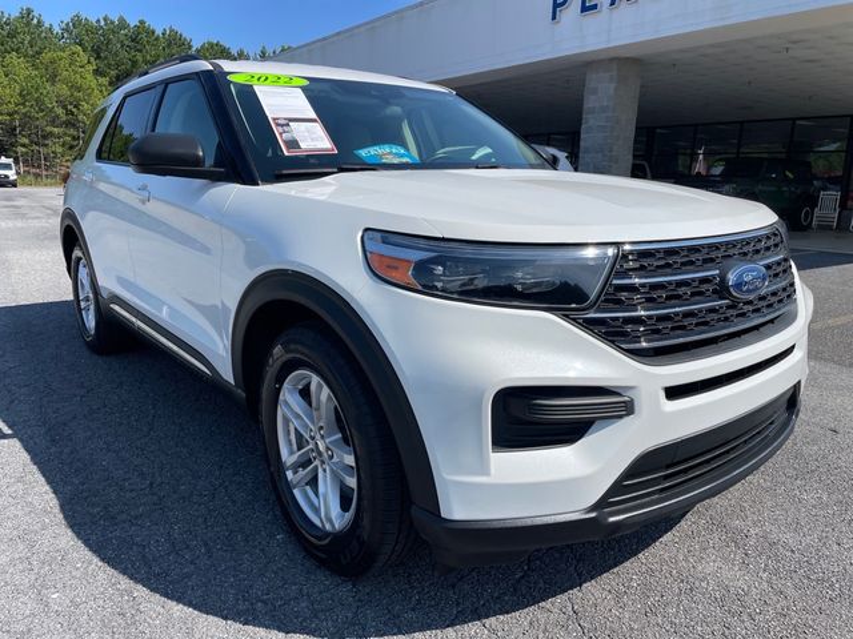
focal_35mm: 26
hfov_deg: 67.3
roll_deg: -2.4
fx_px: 641
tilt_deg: -11.2
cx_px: 426
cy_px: 320
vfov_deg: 53.1
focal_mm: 4.2
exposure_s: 1/4464
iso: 32
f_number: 1.6
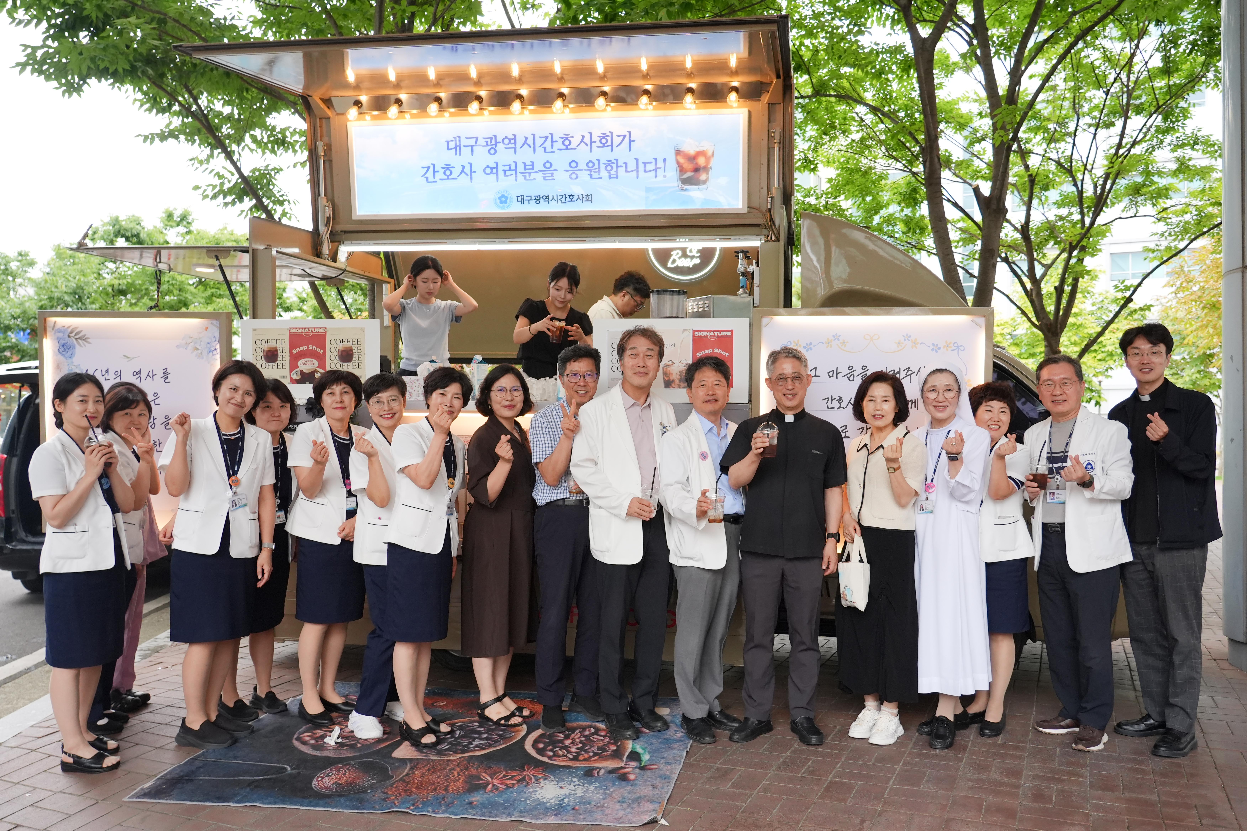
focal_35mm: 24
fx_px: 831
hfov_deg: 73.7
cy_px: 416
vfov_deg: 53.1
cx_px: 624
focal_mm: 24
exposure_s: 1/800
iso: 1250
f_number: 4
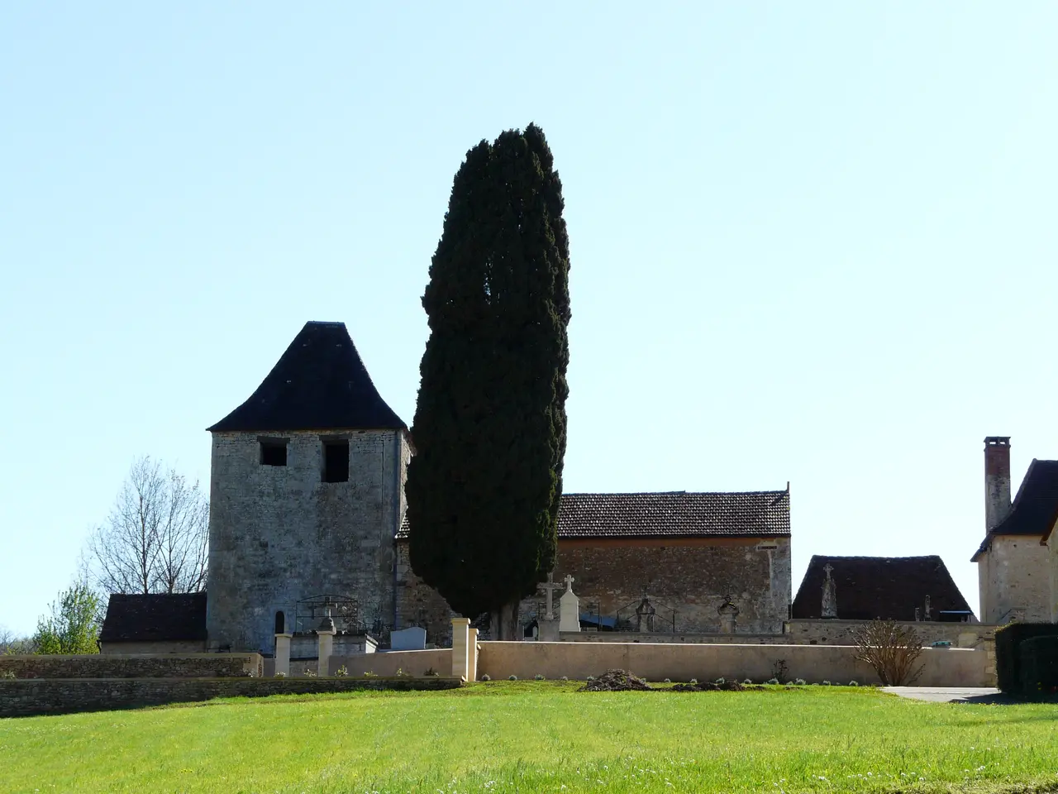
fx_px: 2476
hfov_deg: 24.1
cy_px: 397
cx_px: 529
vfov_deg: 18.2
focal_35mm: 81
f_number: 5.6
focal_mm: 13.3
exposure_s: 1/320
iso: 100
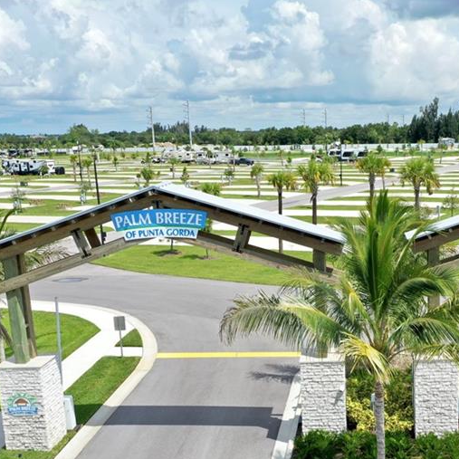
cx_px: 370
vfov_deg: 35.1
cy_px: 293
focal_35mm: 48
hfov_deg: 34.2
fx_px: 720
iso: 100
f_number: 5.6
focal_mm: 10.26
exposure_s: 1/400
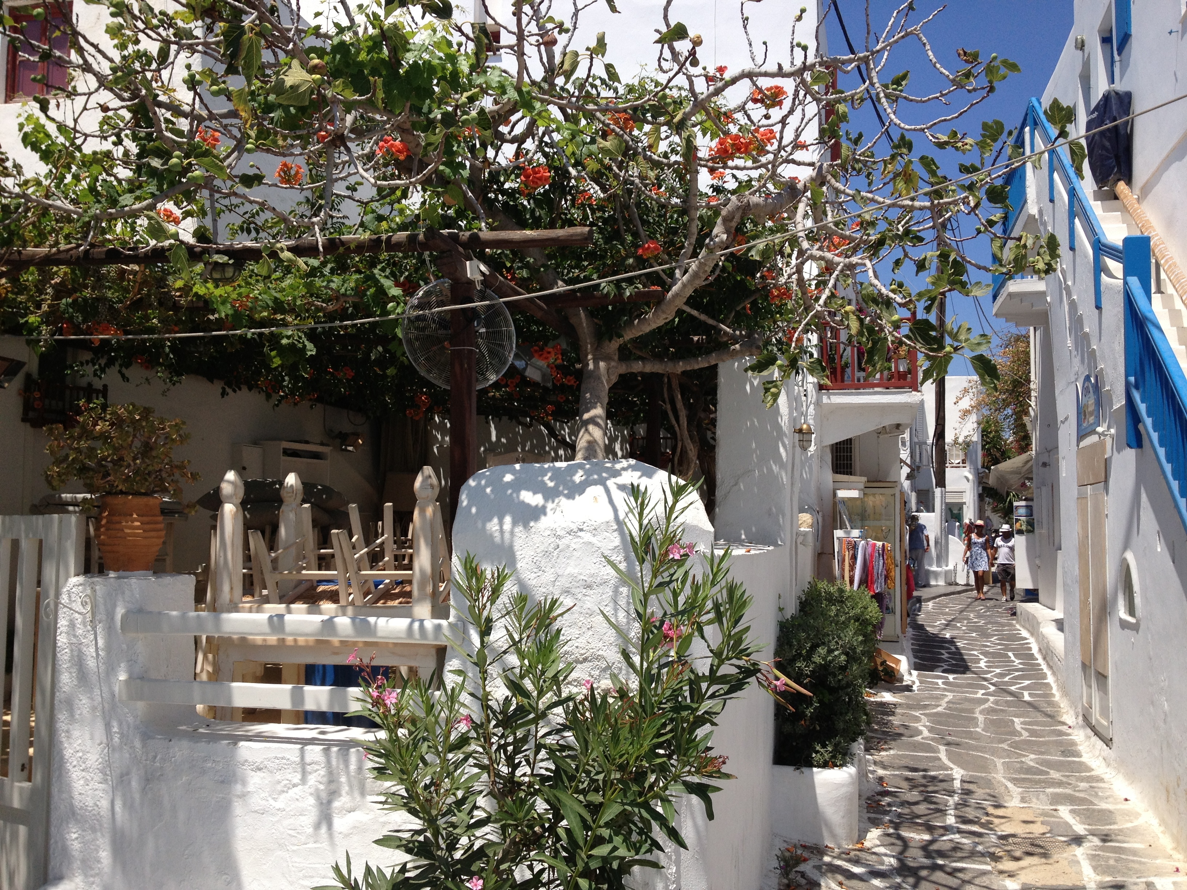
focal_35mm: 35
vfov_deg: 40.7
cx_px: 594
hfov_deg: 52.6
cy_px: 445
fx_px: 1200
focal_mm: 4.28
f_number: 2.4
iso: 50
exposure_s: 1/1972
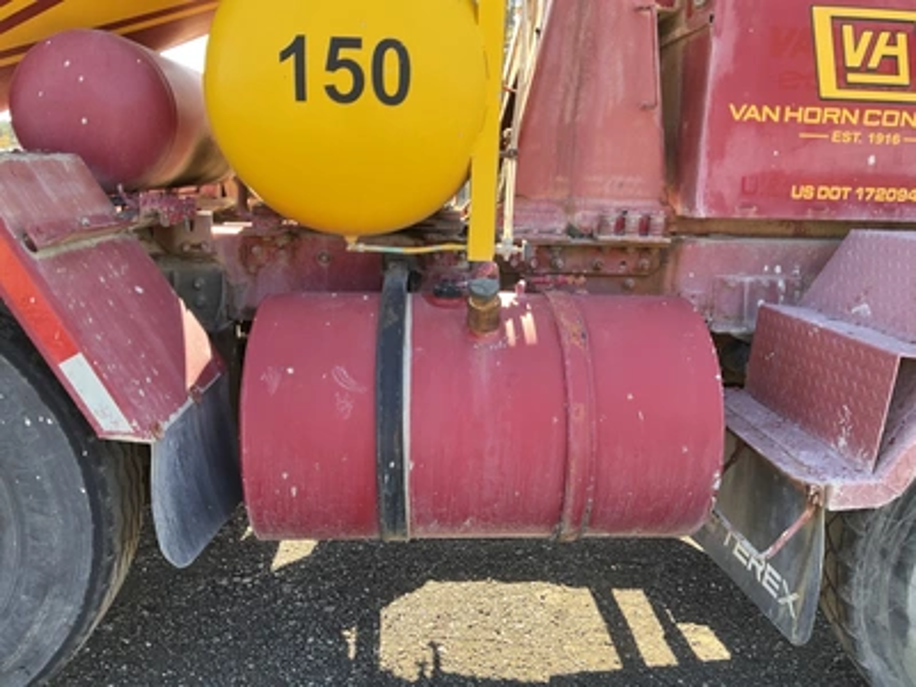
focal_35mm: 29
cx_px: 458
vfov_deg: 48.2
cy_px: 344
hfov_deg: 61.7
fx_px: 767
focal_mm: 3
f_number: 1.8
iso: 25
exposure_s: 1/122
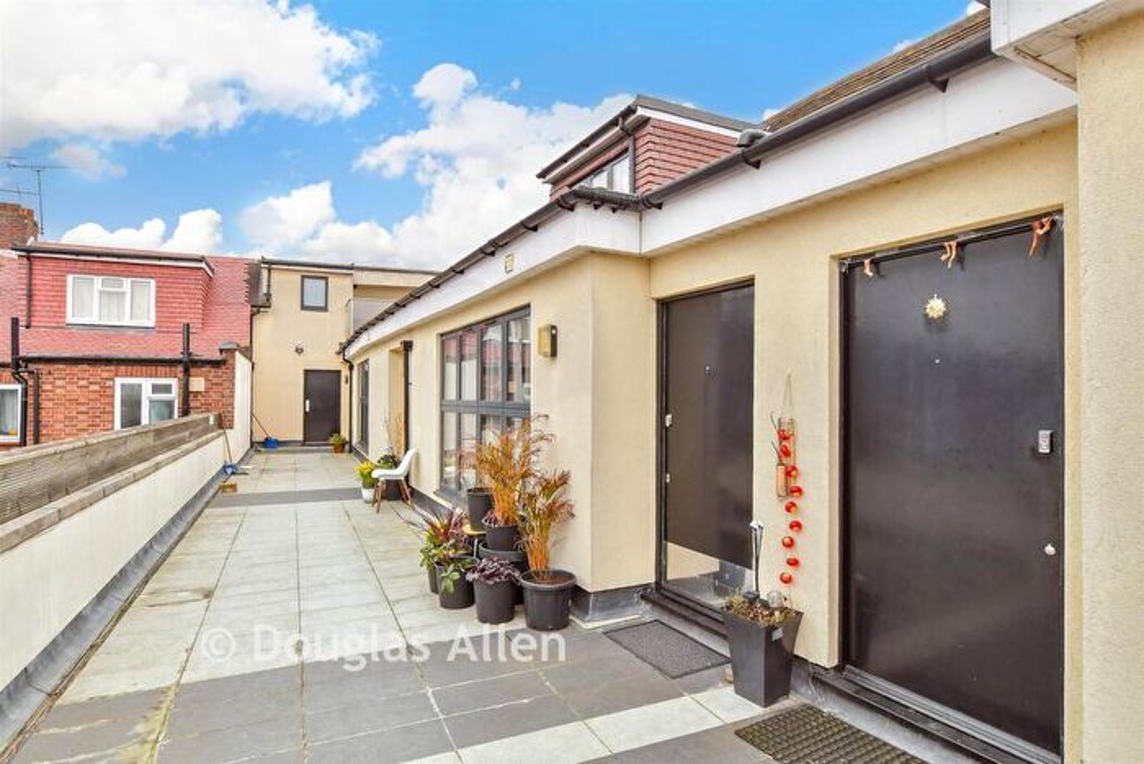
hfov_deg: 86.9
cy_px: 382
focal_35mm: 19
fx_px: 604
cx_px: 572
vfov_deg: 64.6
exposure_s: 1/160
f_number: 7.1
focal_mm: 13
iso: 400
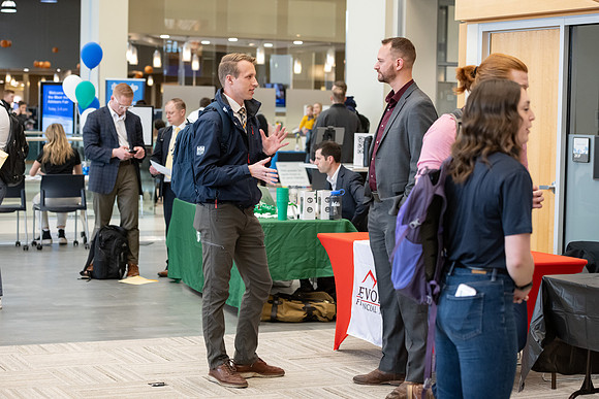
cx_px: 301
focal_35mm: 79
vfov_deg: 17.3
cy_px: 193
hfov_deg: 25.7
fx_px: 1314
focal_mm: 70
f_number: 3.5
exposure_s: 1/250
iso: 2000
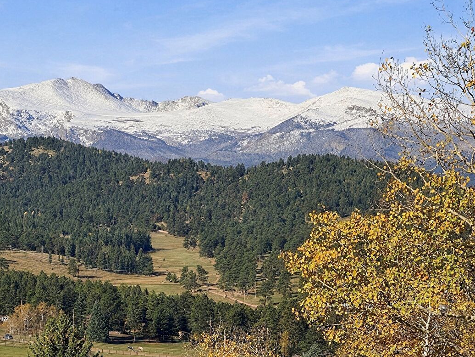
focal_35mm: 139
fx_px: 1907
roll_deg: -0.3
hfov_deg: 14.2
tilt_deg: +2.7
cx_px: 147
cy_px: 141
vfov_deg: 10.7
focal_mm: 16.9
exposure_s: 1/726
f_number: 2.8
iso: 20
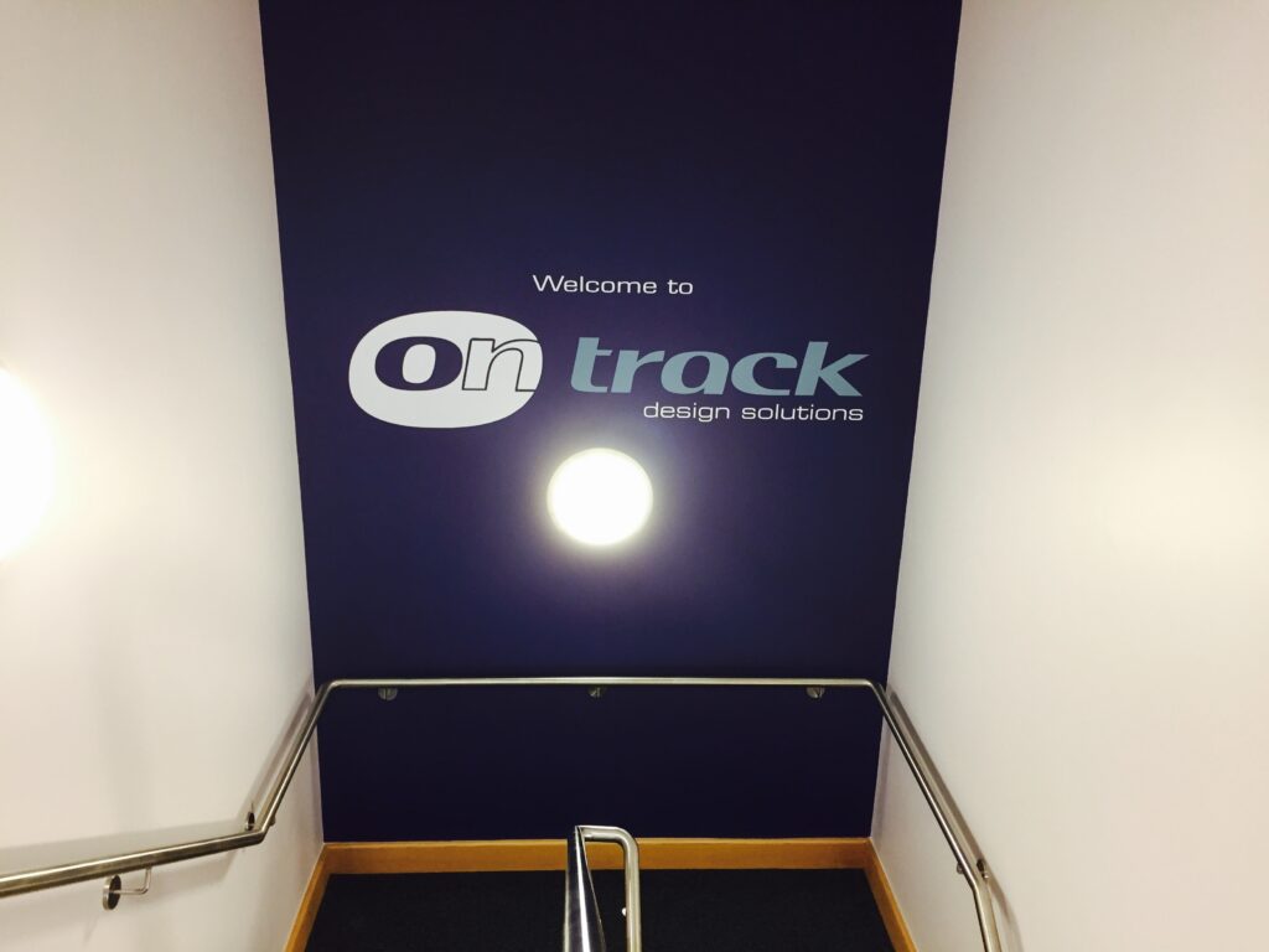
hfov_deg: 61.7
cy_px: 476
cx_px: 634
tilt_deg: -19.1
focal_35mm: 29
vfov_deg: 48.2
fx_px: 1063
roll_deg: -1.8
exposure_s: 1/33
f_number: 2.2
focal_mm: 4.15
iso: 160
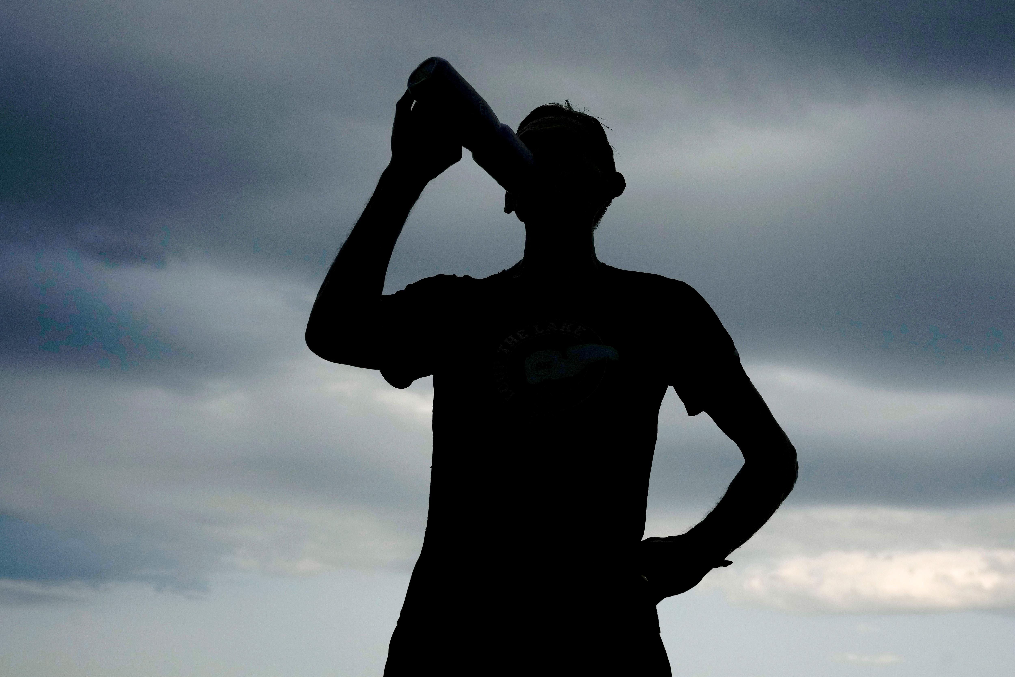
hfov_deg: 33.4
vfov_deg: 22.6
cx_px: 508
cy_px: 338
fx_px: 1691
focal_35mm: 60
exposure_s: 1/5000
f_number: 7.1
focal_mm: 60
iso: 1000
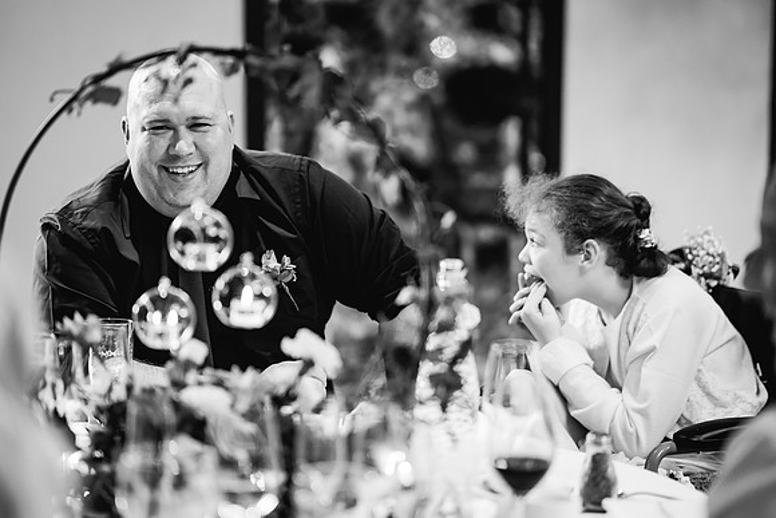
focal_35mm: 91
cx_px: 388
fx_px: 1971
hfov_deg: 22.3
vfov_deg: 15.0
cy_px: 259
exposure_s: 1/250
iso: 1600
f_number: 1.4
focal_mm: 85
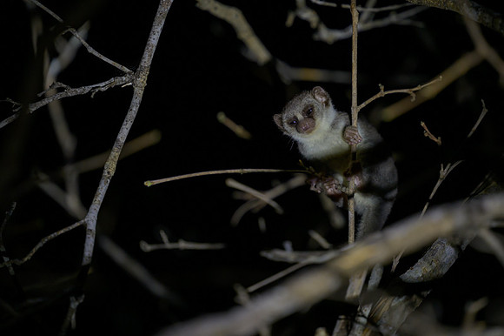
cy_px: 138
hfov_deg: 3.9
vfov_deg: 2.6
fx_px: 7410
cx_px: 274
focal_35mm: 530
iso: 1100
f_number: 2.8
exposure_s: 1/640
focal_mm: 400
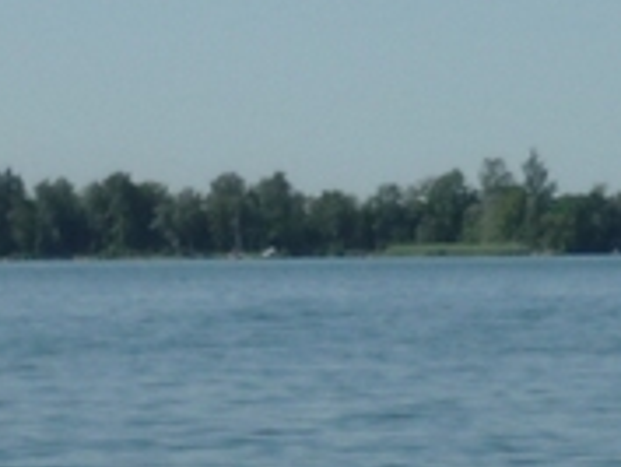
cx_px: 281
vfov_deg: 5.8
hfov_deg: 7.8
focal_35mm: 255
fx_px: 4578
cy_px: 755
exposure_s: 1/200
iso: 100
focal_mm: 7.2
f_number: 9
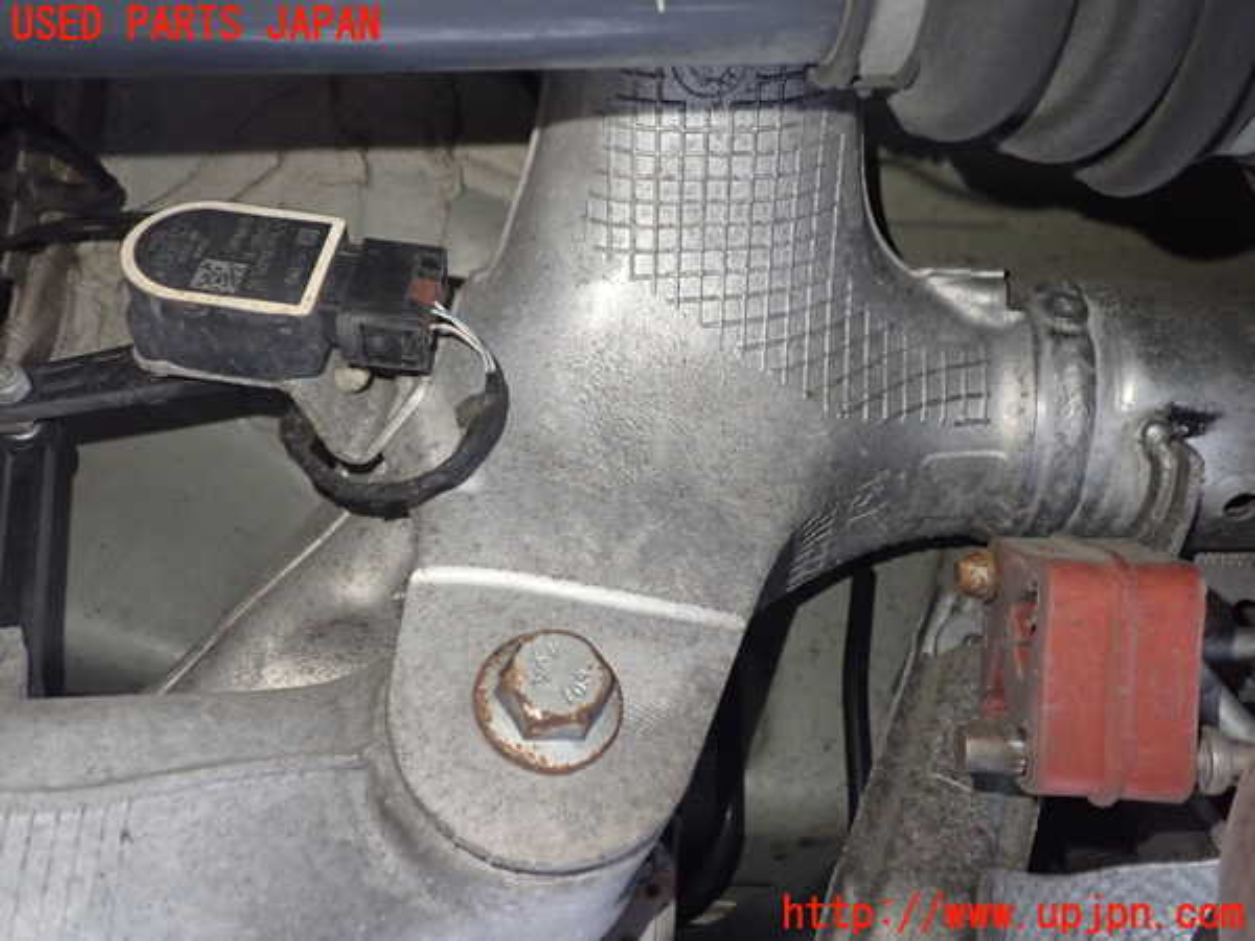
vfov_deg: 46.8
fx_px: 1088
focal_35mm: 30
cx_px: 628
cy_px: 470
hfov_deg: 60.0
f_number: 2.3
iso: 640
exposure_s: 1/30
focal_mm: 5.4
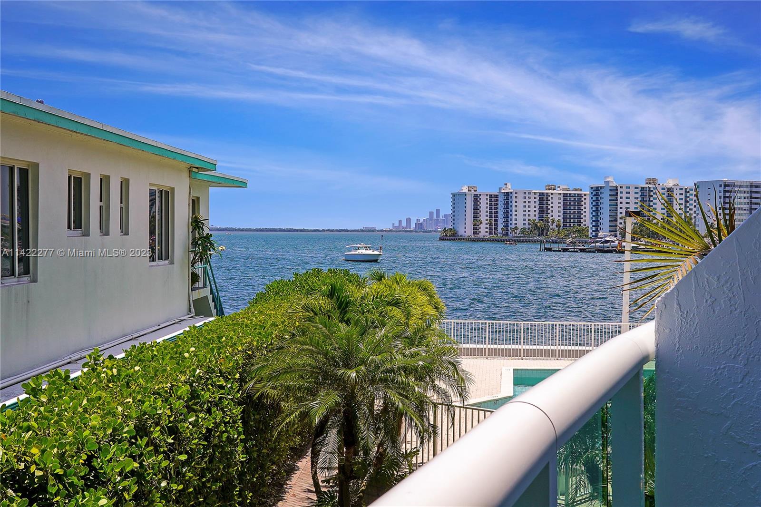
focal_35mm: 45
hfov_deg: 43.6
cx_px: 380
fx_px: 951
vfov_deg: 29.9
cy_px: 254
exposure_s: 1/250
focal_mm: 30
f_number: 10
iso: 100
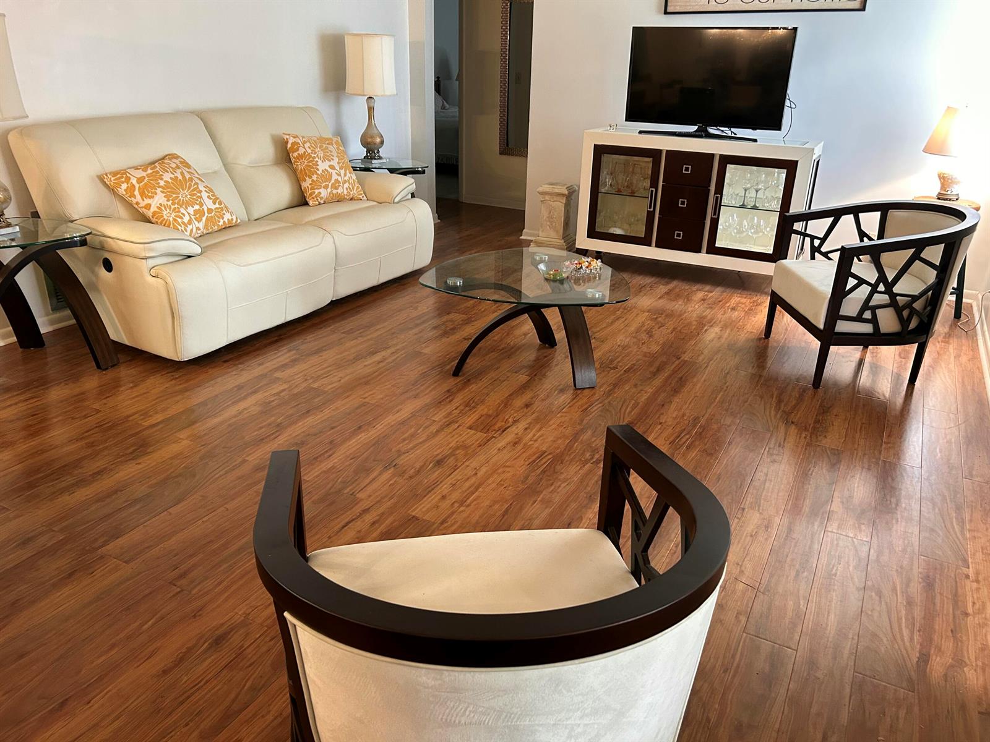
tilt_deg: -21.9
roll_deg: -0.7
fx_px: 744
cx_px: 495
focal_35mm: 26
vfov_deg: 53.1
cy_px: 371
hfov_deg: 67.3
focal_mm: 5.7
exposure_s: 1/60
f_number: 1.5
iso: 250
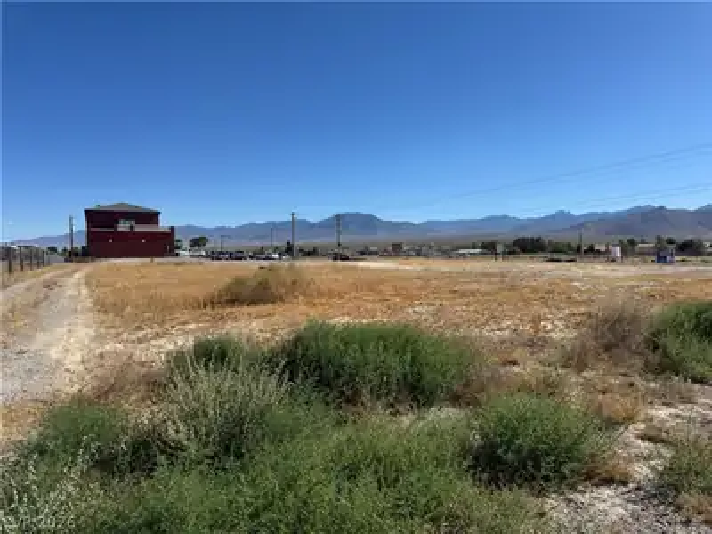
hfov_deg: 71.6
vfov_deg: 56.8
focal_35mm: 24
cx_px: 356
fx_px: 494
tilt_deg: -2.1
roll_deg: +0.6
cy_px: 267
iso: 80
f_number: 1.78
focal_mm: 6.76
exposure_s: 1/6410
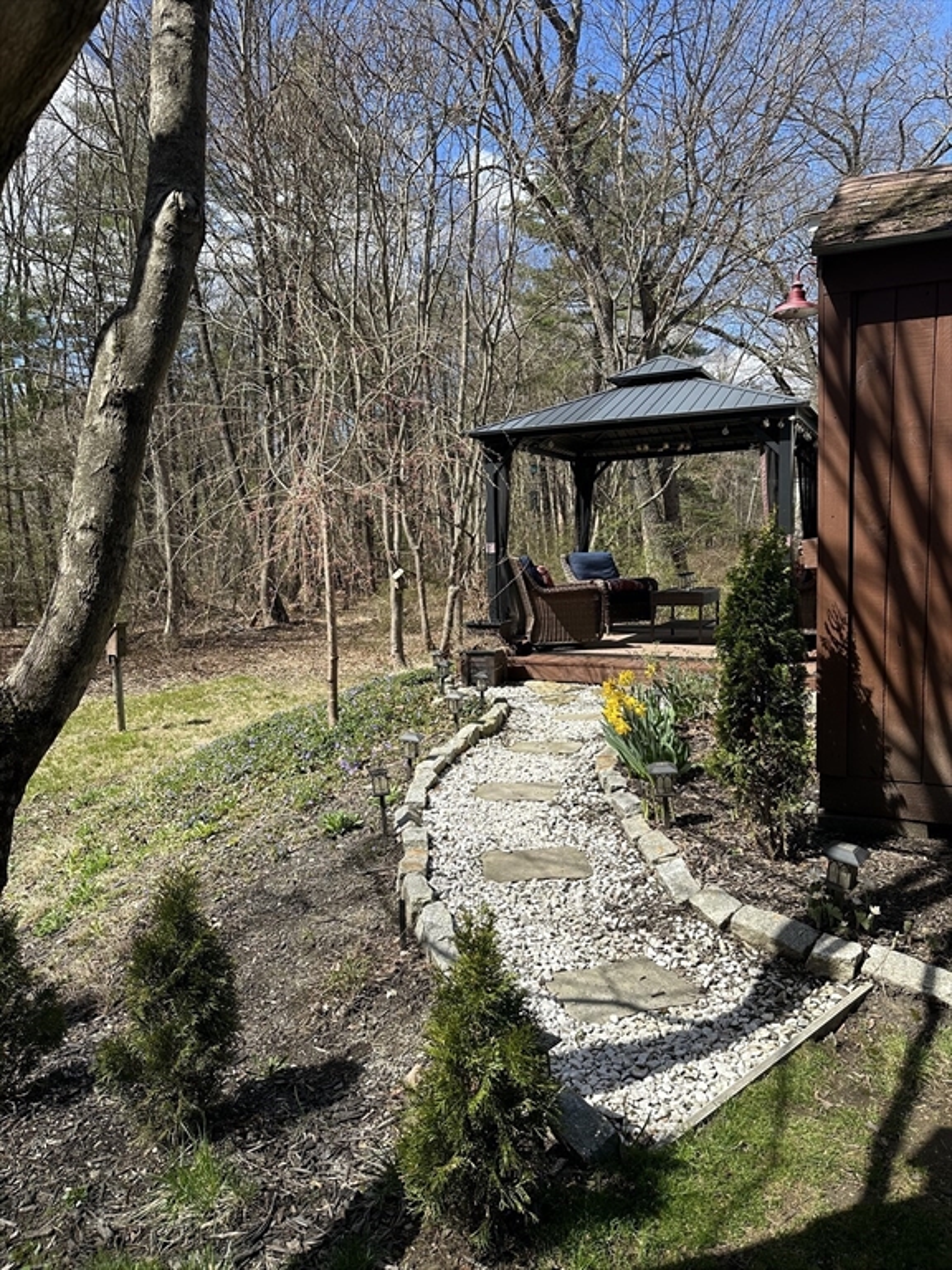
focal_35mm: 24
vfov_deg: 71.6
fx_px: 880
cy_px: 635
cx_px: 476
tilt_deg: -6.3
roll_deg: +0.3
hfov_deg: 56.8
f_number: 1.78
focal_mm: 6.86
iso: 80
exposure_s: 1/2469
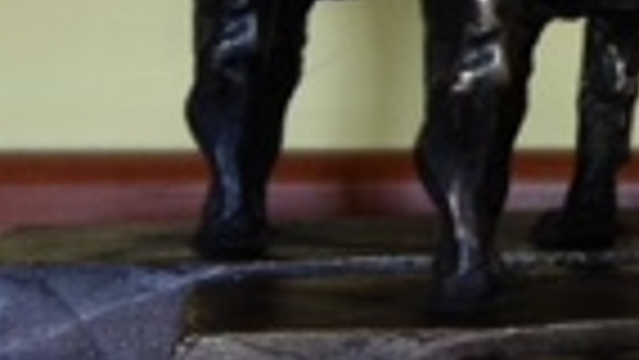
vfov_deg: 7.0
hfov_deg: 11.5
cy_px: -4
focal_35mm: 172
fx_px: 2915
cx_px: 1179
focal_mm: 4.28
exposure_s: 1/23
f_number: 2.4
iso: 64
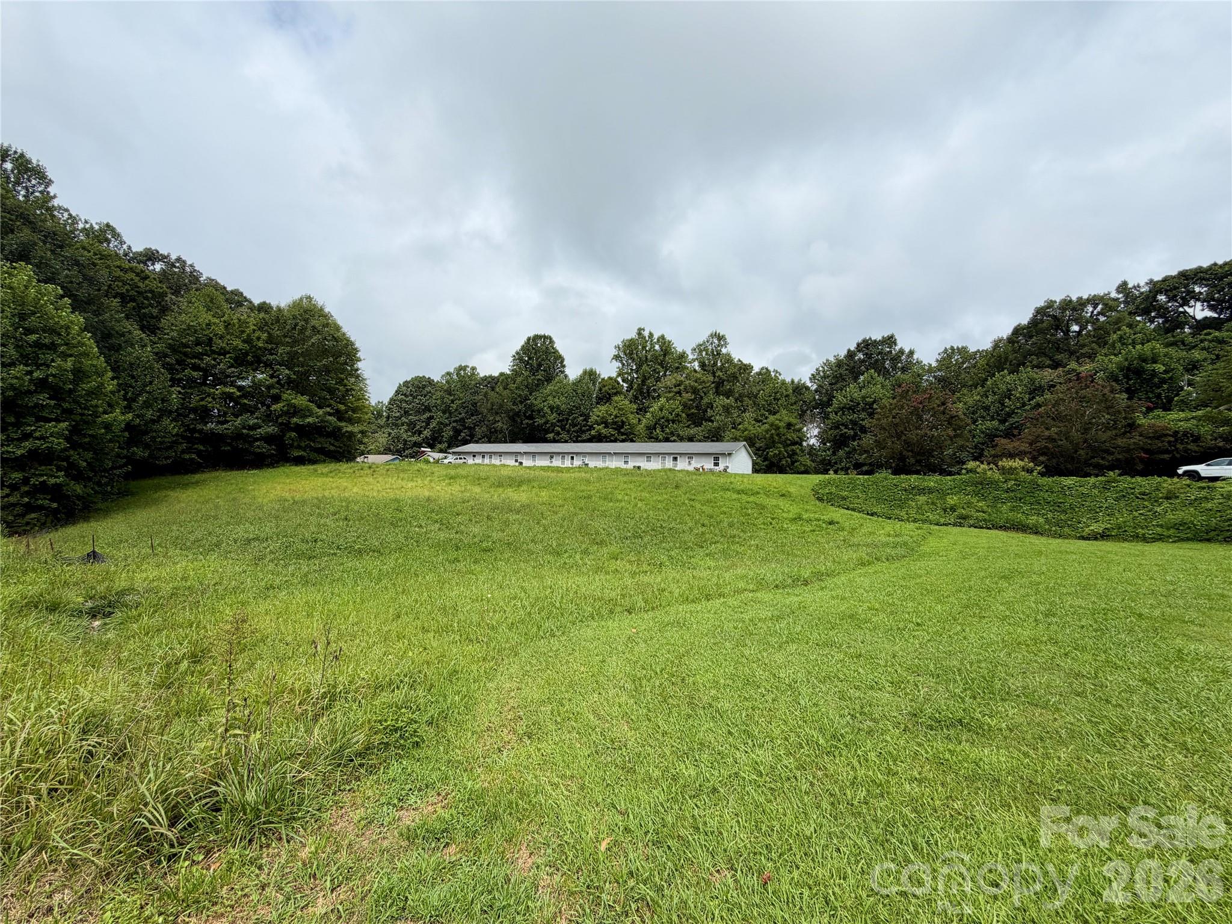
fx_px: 498
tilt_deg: +2.9
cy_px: 462
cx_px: 616
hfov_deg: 102.1
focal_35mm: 14
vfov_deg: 85.7
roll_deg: -2.7
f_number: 2.2
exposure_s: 1/1125
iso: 20
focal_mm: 2.22
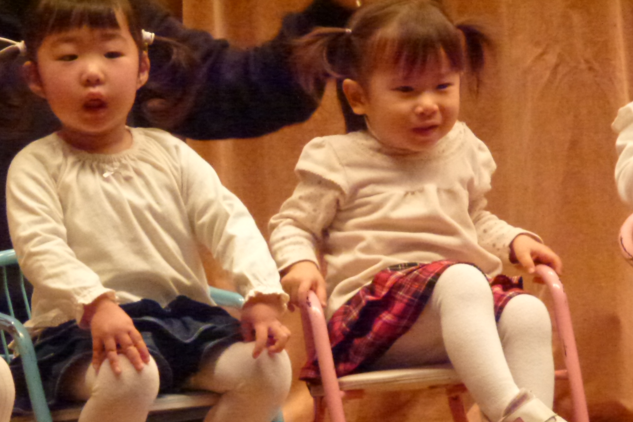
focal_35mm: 365
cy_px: 284
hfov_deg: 5.6
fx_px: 6418
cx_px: 307
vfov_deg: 3.8
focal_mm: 47.7
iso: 1600
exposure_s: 1/60
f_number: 5.6
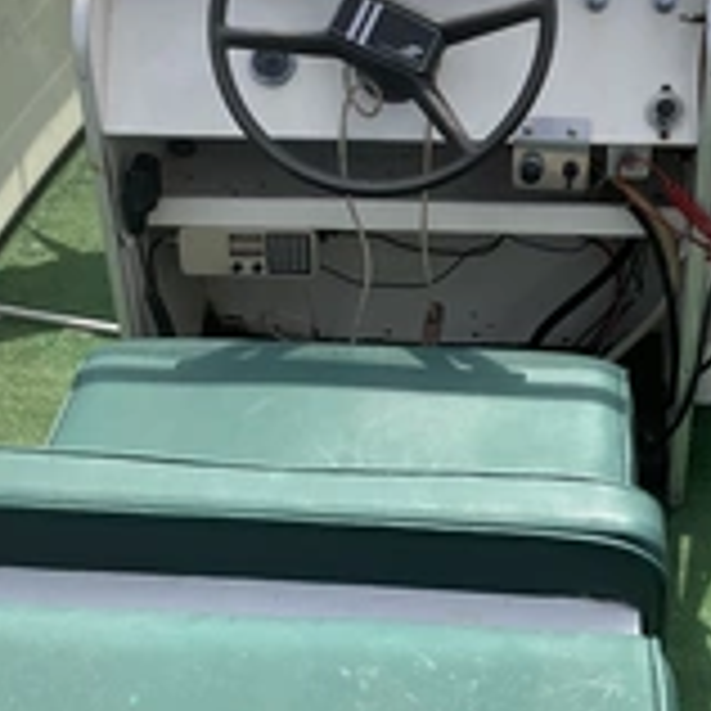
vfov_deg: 26.5
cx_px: 374
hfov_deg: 26.5
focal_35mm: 65
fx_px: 1510
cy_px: 328
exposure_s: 1/1168
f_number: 1.8
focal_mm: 3
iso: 25
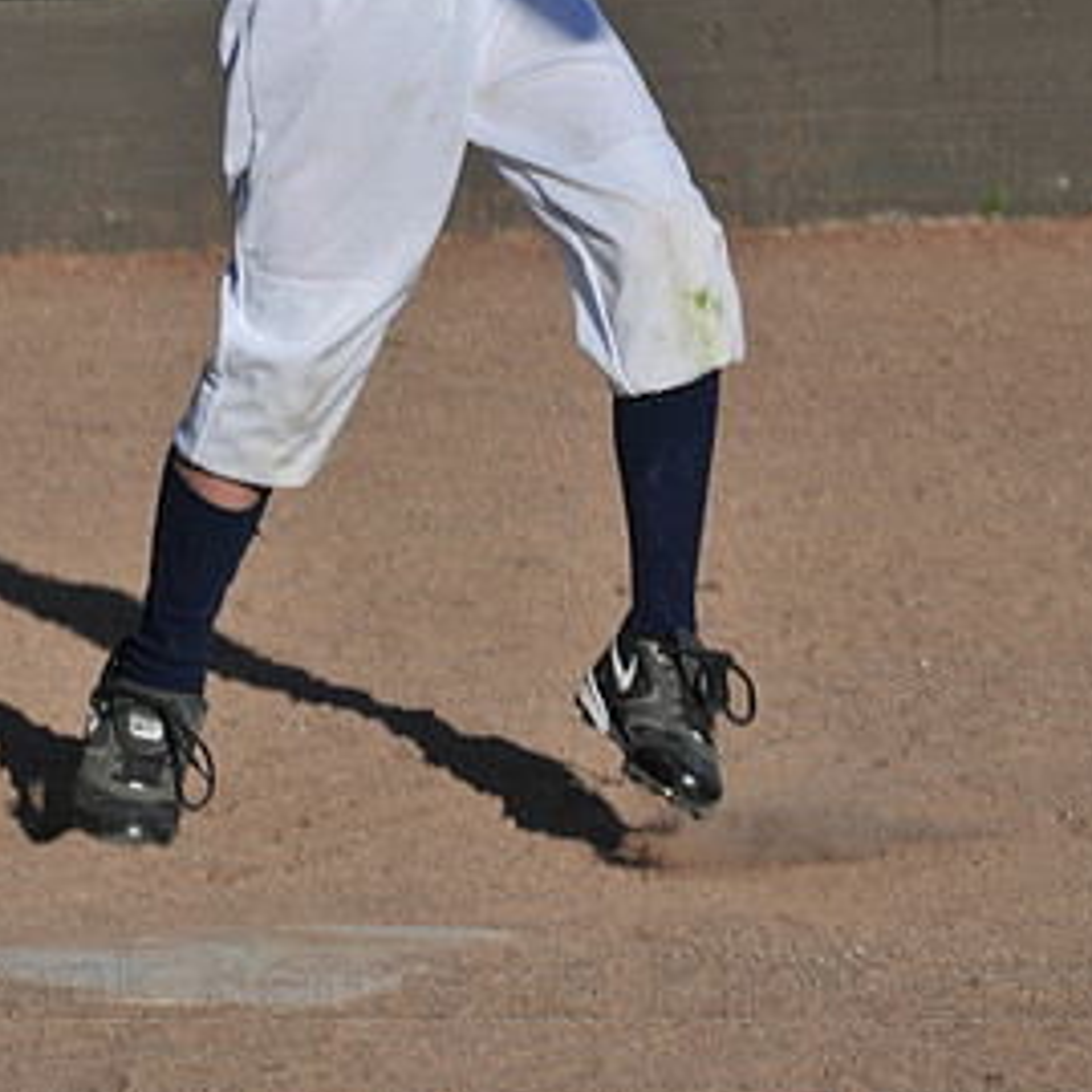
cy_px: -8
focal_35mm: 466
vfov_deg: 3.8
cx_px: 501
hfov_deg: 3.8
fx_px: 16632
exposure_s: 1/500
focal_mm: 170
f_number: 5.6
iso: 200
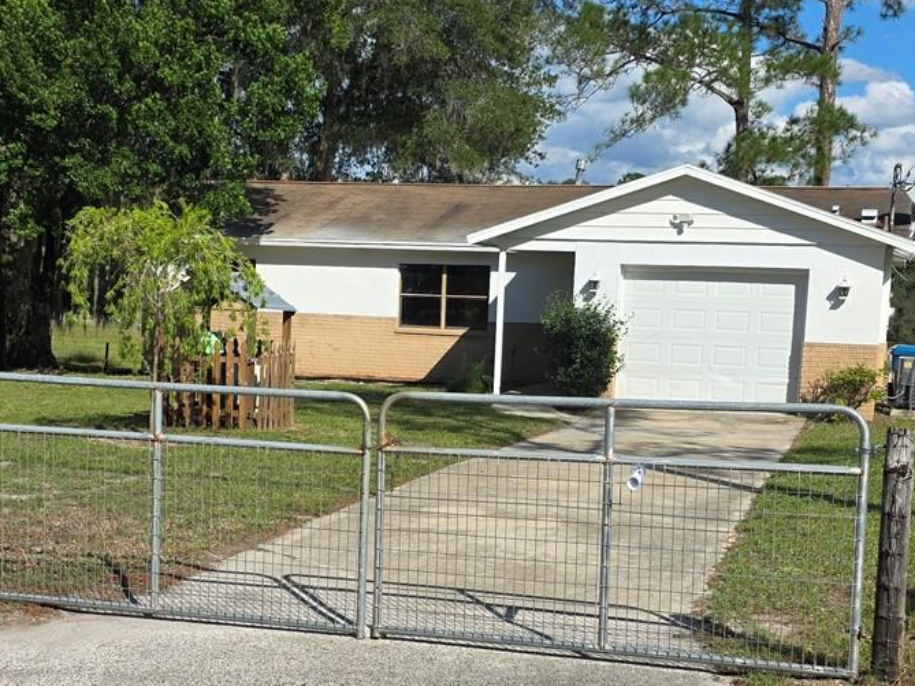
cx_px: 365
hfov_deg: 34.8
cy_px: 465
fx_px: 1454
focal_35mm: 55
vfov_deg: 26.4
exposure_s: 1/7626
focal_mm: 6.3
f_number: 1.7
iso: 80
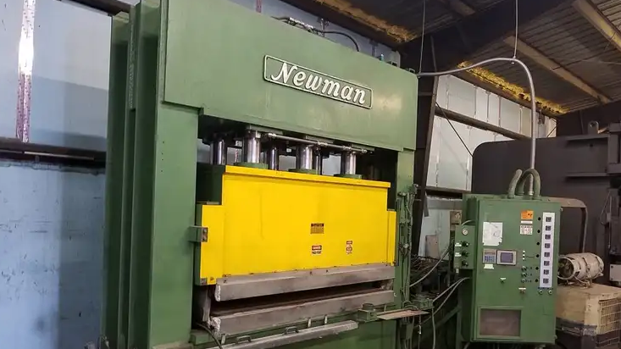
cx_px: 312
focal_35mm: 29
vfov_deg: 40.1
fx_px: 477
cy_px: 193
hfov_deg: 66.1
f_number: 1.7
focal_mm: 4.2
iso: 200
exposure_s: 1/24
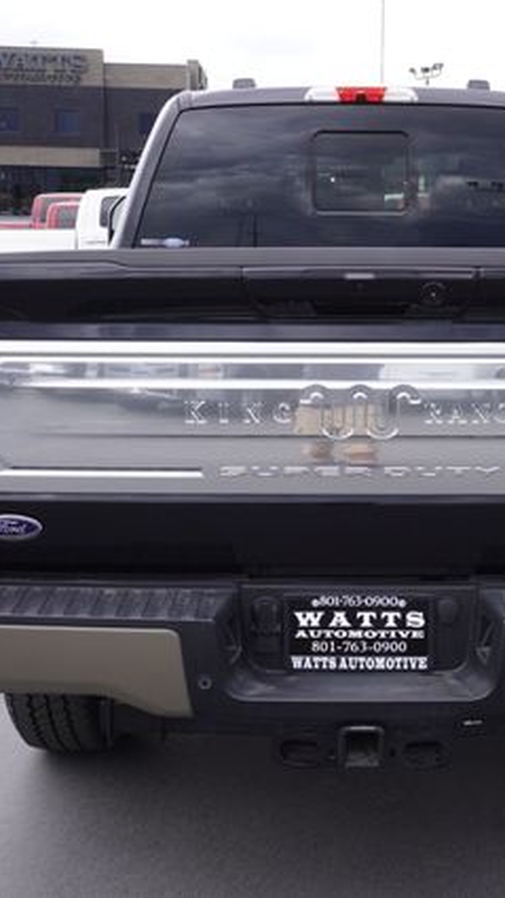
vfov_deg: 41.5
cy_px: 448
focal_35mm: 50
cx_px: 351
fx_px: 1186
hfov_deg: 23.9
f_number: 7.1
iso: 100
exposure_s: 1/100
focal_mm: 21
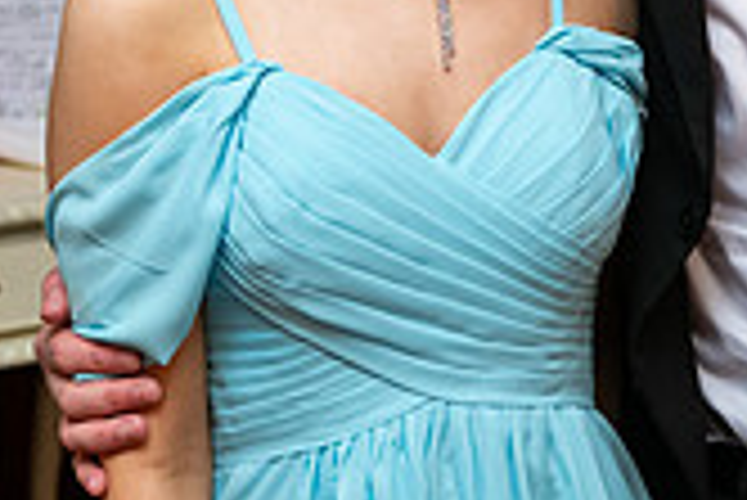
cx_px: 616
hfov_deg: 16.1
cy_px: -124
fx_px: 2617
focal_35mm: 126
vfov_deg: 10.7
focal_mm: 36
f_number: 3.5
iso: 640
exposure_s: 1/160
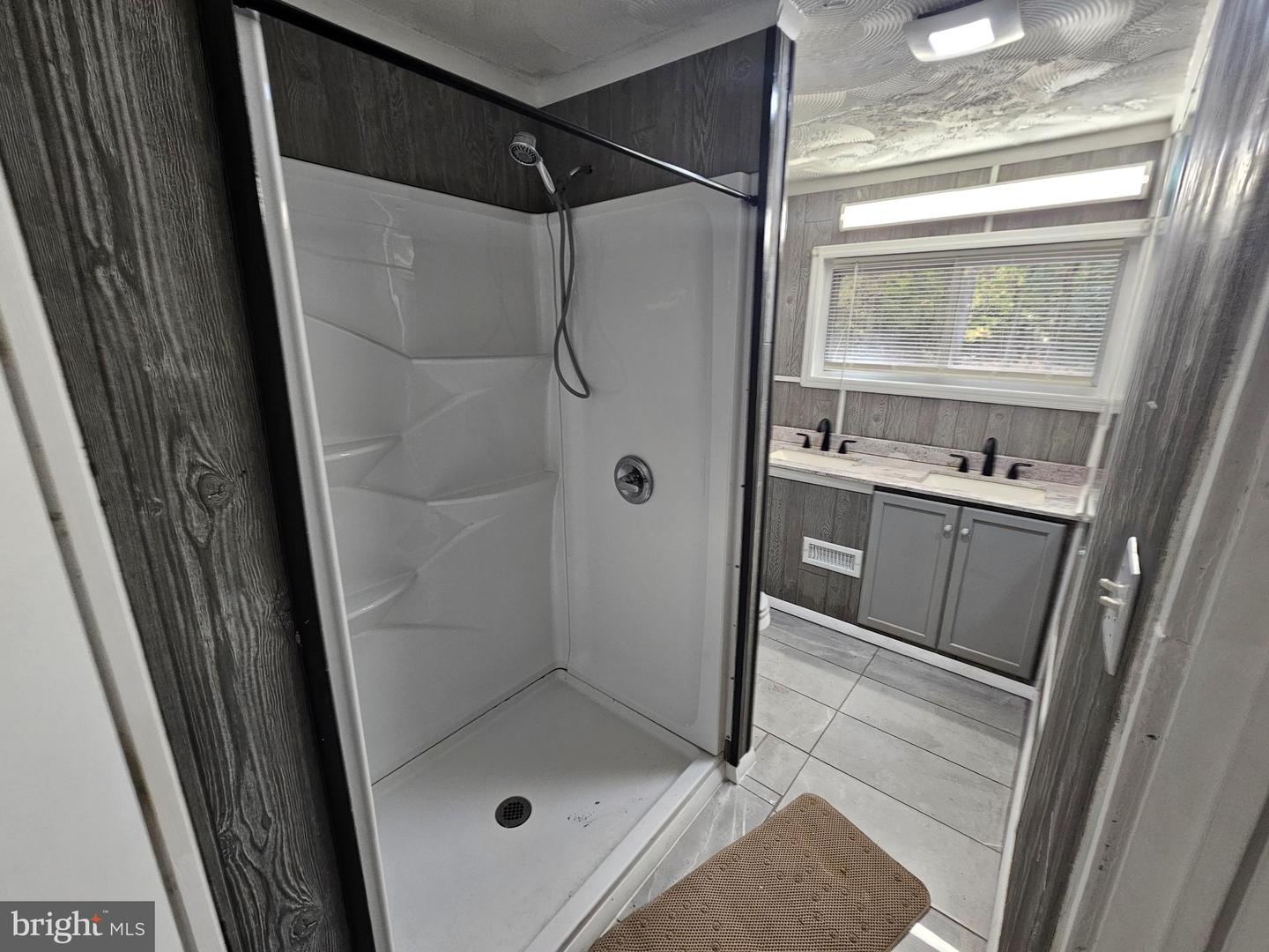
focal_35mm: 13
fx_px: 477
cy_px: 476
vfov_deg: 89.9
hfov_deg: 106.2
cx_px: 634
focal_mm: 2.2
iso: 125
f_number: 2.2
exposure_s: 1/60
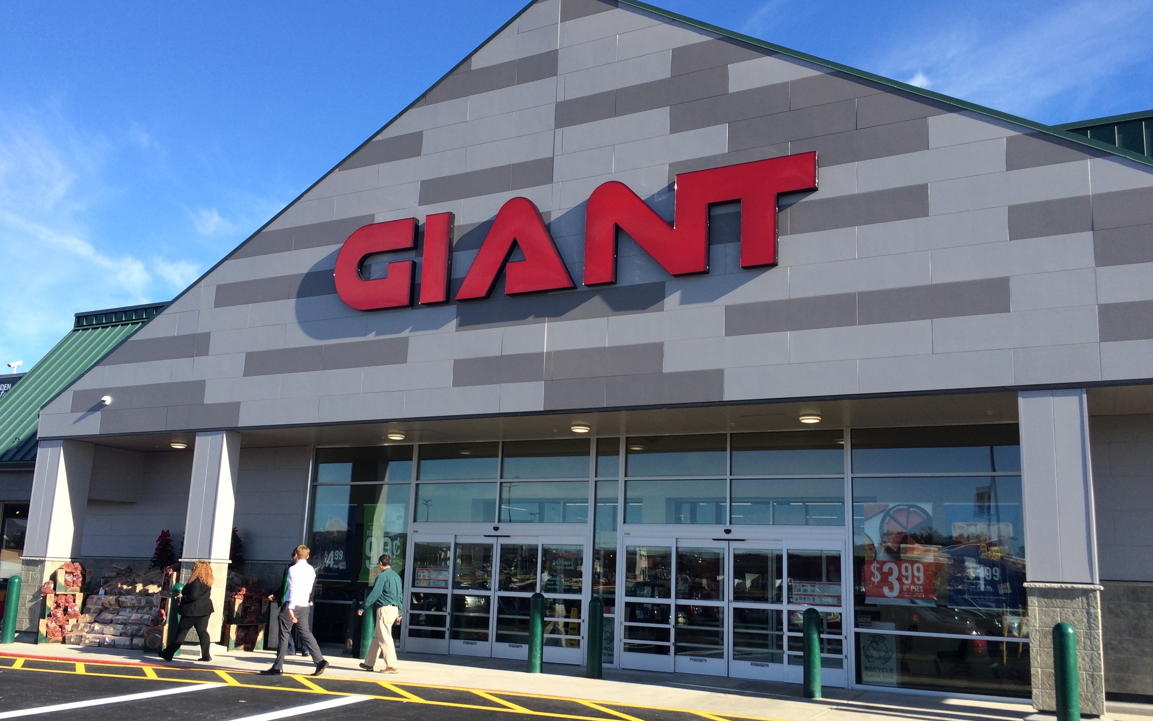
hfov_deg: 61.2
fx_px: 974
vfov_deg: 40.5
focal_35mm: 31
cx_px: 581
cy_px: 401
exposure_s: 1/977
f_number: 2.2
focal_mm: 4.15
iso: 32
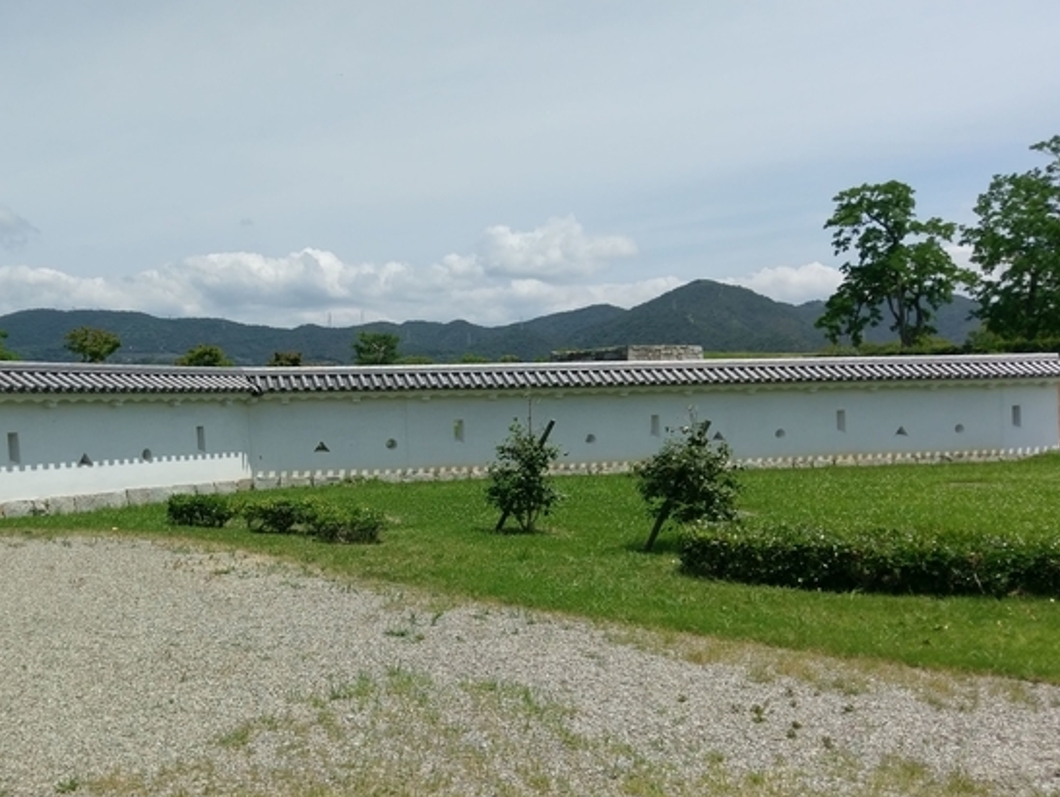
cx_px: 339
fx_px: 1164
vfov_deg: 37.6
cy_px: 485
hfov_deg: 48.0
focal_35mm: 38
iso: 125
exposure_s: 1/4364
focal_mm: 4.58
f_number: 1.8
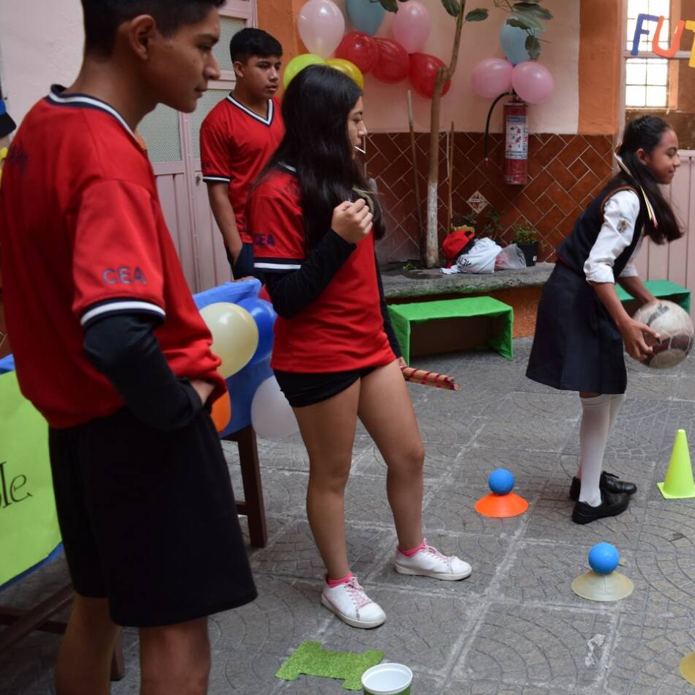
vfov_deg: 39.2
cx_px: 585
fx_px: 977
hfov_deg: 37.3
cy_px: 361
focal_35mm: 43
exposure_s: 1/80
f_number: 4.5
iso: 400
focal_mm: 20
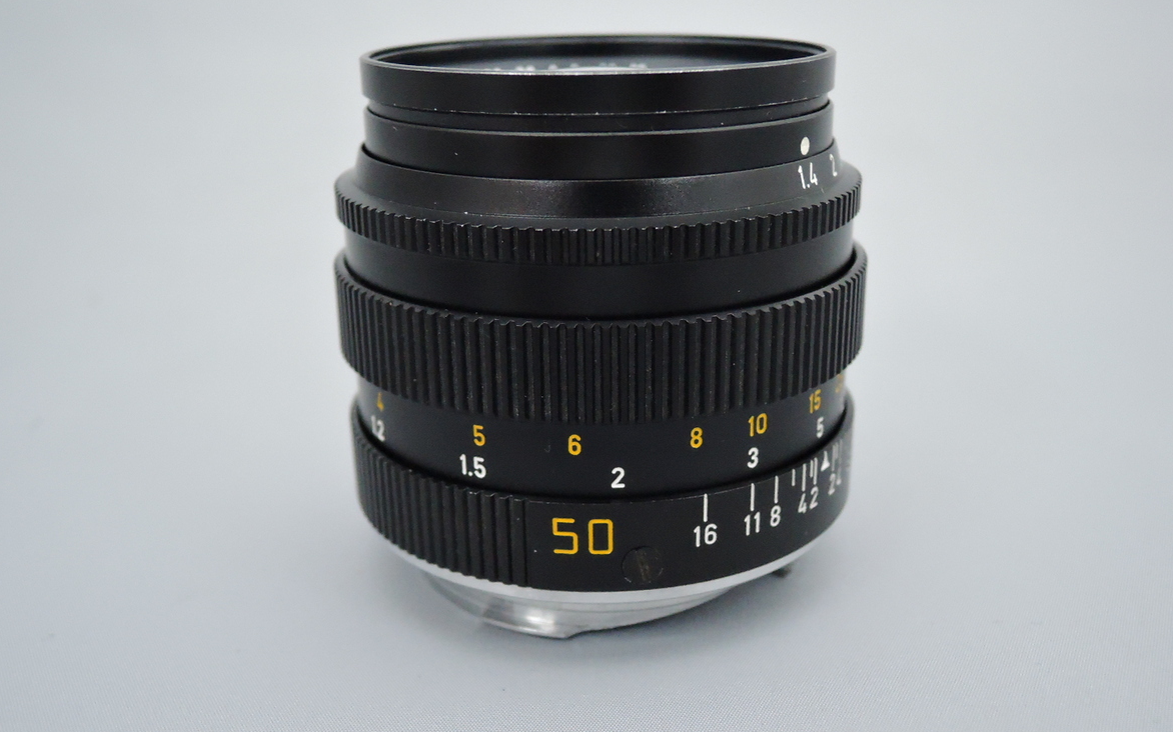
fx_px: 1215
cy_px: 365
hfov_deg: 51.6
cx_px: 586
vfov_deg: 33.6
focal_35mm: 38
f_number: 3.2
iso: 1600
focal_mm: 7.5
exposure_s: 1/320
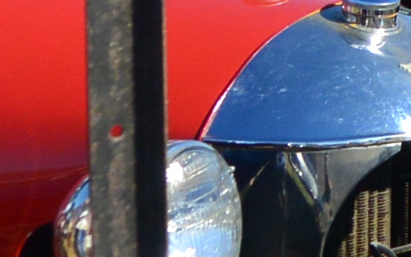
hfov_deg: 6.9
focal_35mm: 282
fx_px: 3158
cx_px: 1113
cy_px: -343
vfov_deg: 4.6
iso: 160
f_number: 5
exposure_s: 1/800
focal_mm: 15.1
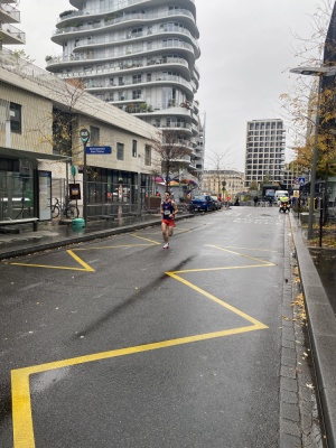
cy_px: 224
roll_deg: -1.6
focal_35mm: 26
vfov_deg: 67.3
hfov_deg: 53.1
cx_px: 168
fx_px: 336
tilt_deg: -4.8
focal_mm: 4.25
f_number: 1.8
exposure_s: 1/190
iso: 32
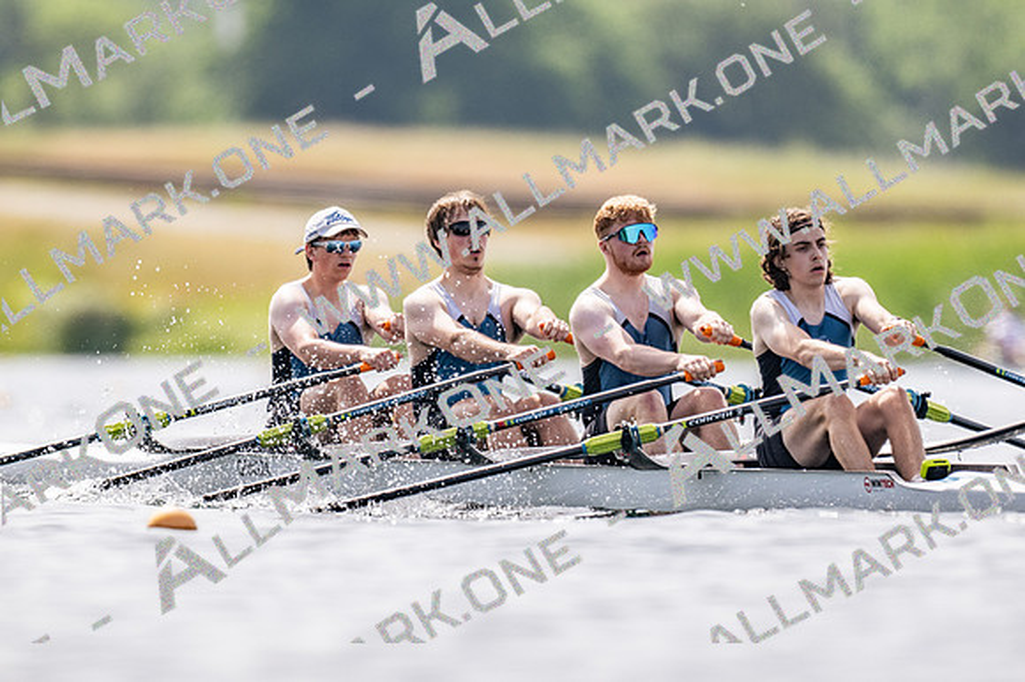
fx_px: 25609
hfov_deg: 2.3
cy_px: 341
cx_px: 512
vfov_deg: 1.5
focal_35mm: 900
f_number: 4
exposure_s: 1/2500
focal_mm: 600
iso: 180
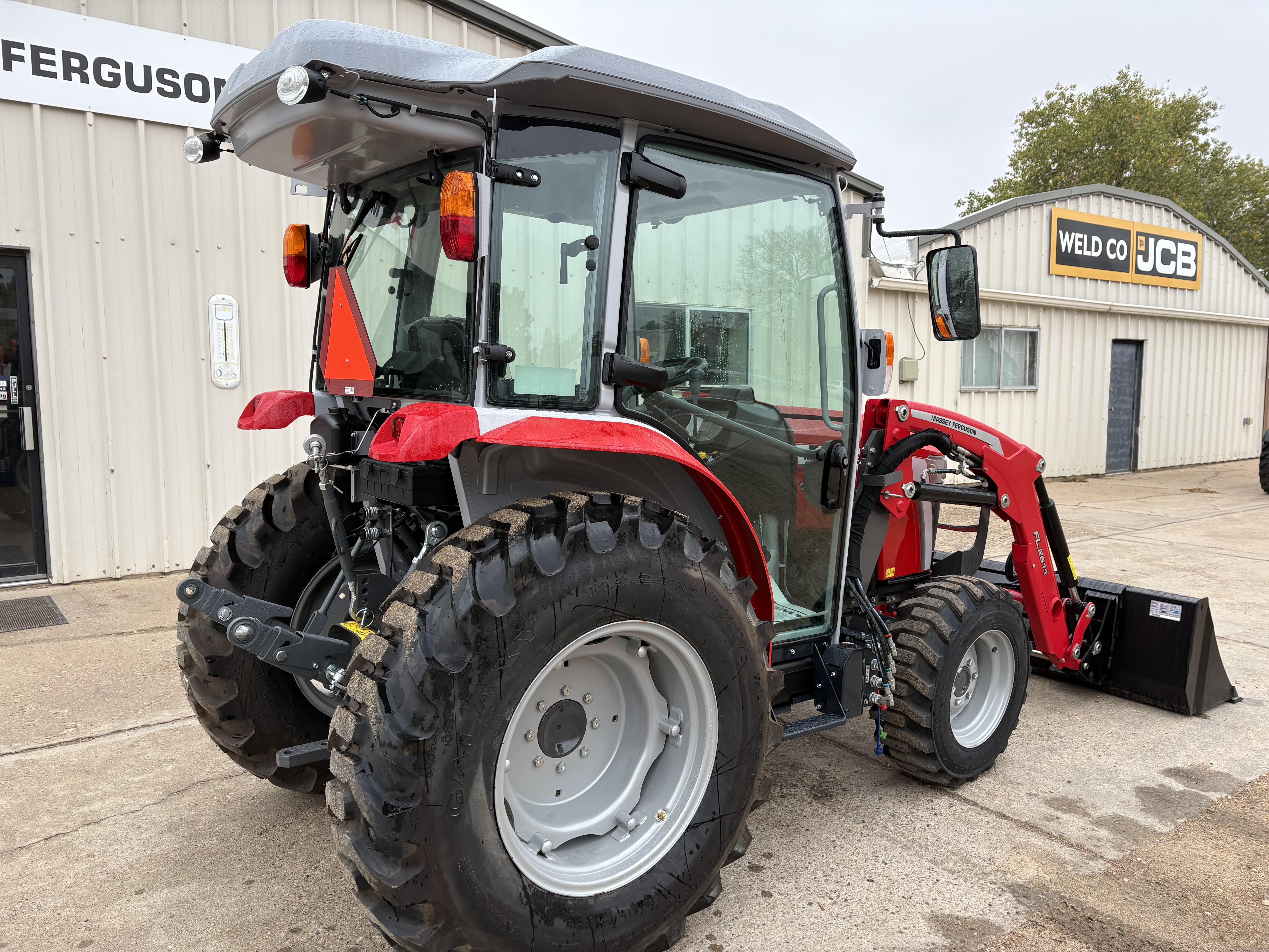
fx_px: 953
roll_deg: +1.5
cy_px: 476
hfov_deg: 67.3
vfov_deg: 53.1
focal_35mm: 26
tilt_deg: -5.4
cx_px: 634
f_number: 1.6
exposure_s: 1/375
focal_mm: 5.96
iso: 50
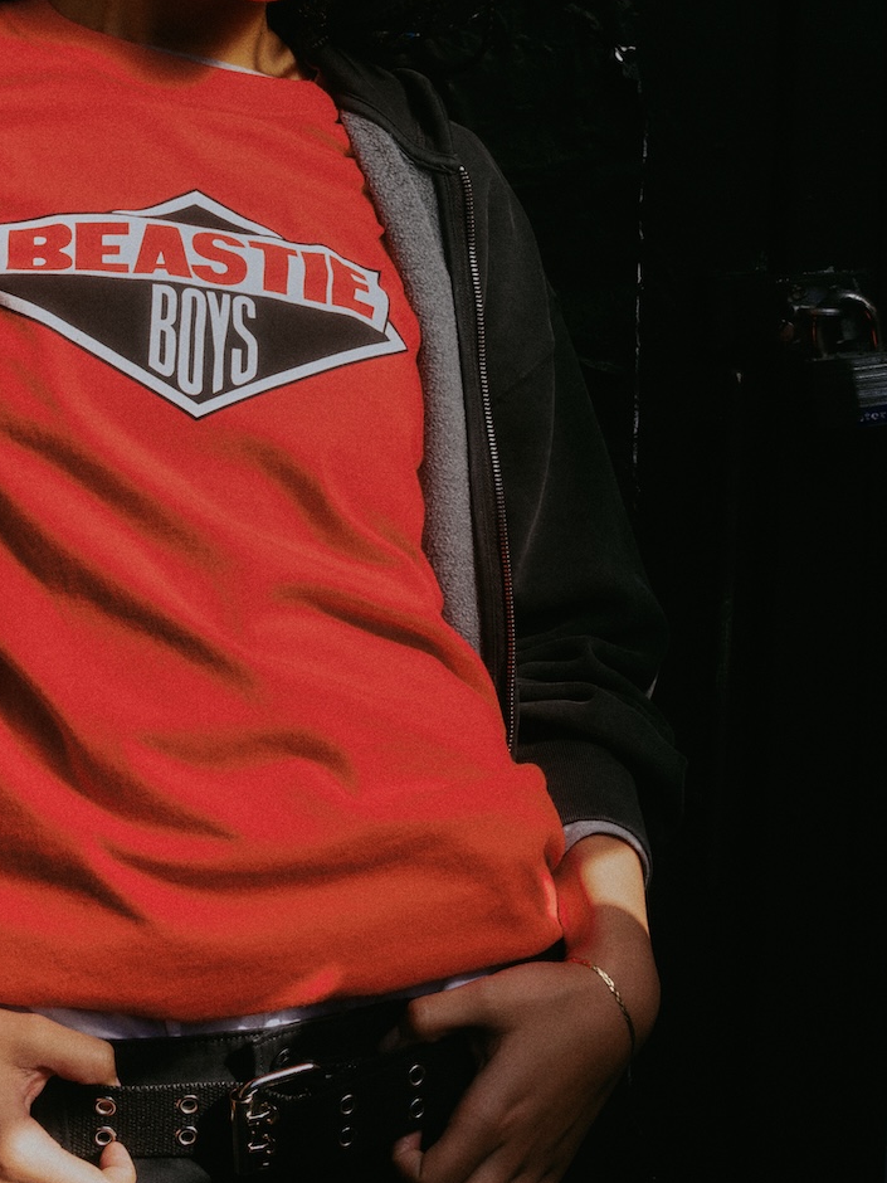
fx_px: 2494
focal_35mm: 73
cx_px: 273
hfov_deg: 20.1
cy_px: 223
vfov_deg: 26.2
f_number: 8
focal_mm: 33
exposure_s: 1/160
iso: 160
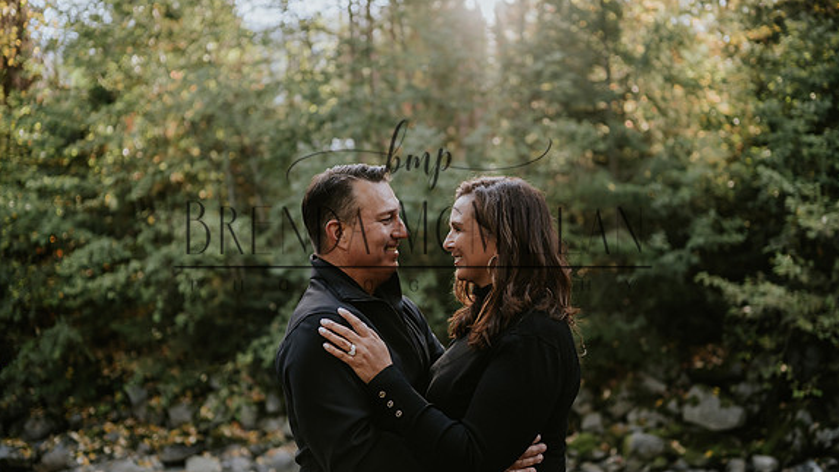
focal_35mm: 37
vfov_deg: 32.0
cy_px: 244
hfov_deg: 54.0
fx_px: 823
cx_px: 420
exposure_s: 1/800
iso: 400
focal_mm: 35
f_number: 1.8
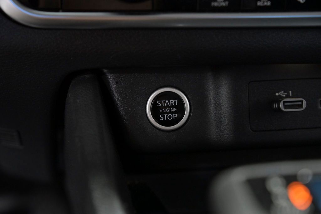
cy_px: 107
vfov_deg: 18.2
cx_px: 160
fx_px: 669
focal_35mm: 75
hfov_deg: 27.0
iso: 2500
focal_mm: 75
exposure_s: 1/125
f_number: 4.5
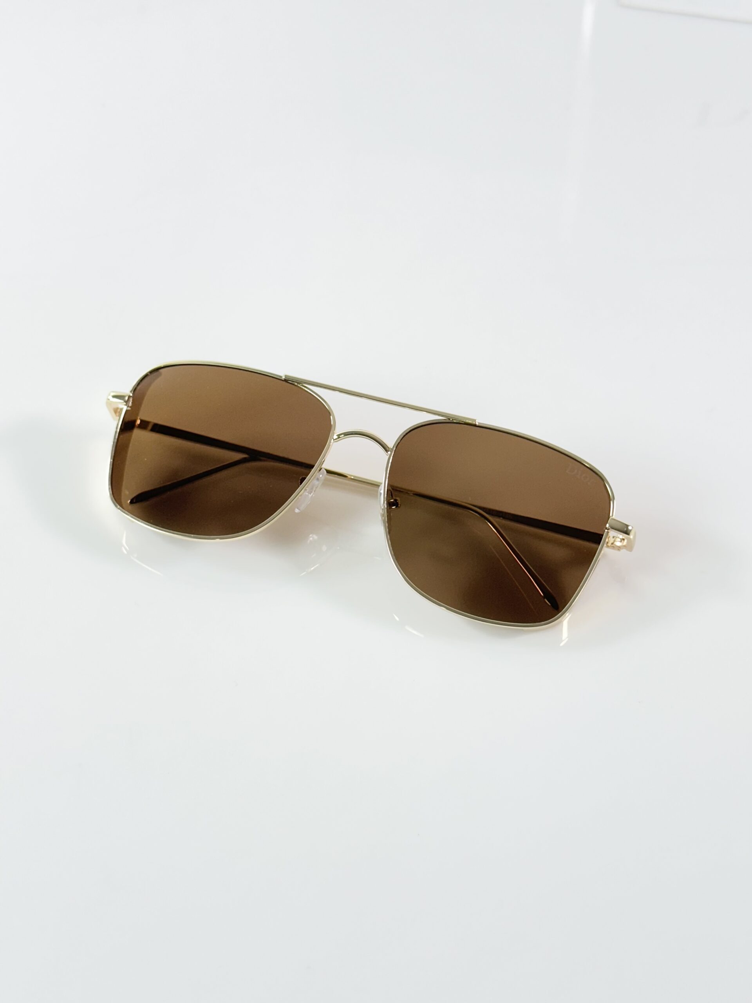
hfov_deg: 30.3
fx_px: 1390
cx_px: 376
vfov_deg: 39.7
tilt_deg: -48.0
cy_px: 502
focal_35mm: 48
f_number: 1.78
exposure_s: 1/100
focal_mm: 6.86
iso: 64
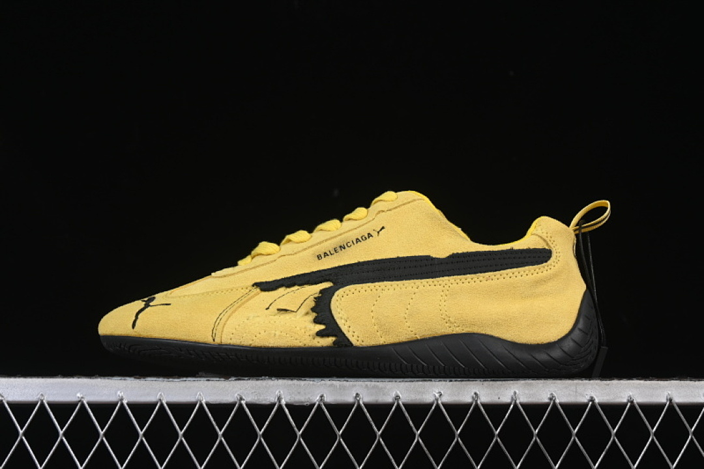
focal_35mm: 75
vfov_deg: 18.2
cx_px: 352
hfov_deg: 27.0
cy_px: 234
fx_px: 1467
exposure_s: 1/80
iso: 160
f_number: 8
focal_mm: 50
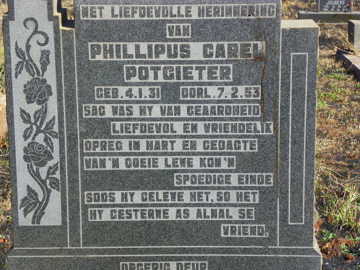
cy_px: 135
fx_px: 988
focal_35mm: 95
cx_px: 180
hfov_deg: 20.7
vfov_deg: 15.6
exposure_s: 1/200
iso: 64
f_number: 4.5
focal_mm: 16.9
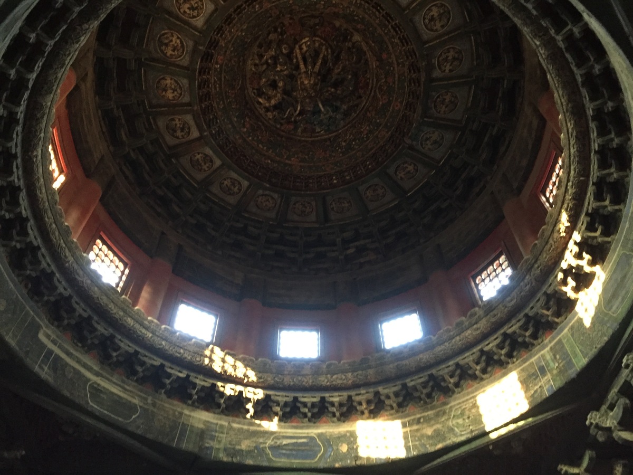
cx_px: 316
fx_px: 530
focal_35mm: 29
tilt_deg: +53.7
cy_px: 238
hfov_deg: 61.7
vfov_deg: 48.2
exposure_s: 1/17
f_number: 2.2
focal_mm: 4.15
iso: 320
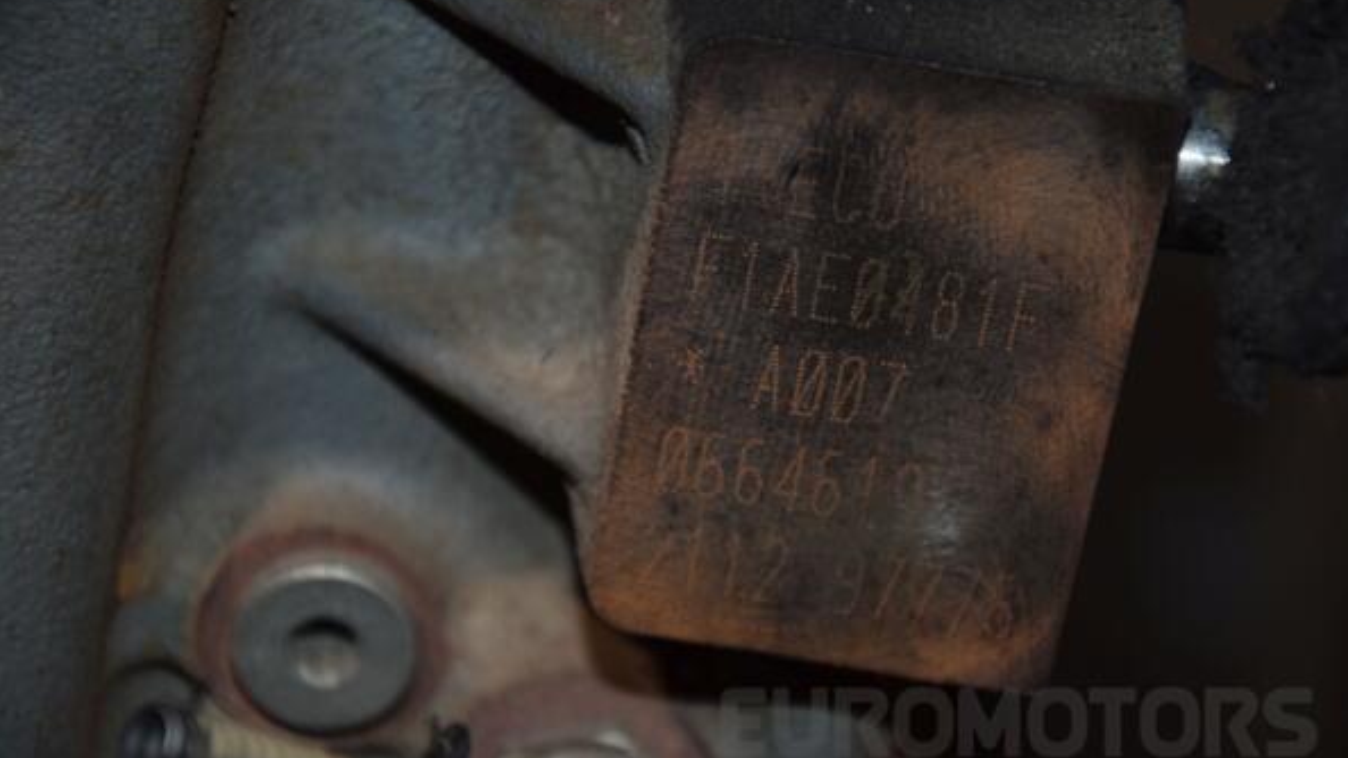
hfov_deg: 12.9
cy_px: 420
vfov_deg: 7.3
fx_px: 5952
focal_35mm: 167
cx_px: 679
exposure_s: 1/60
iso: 800
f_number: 5.6
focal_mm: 105
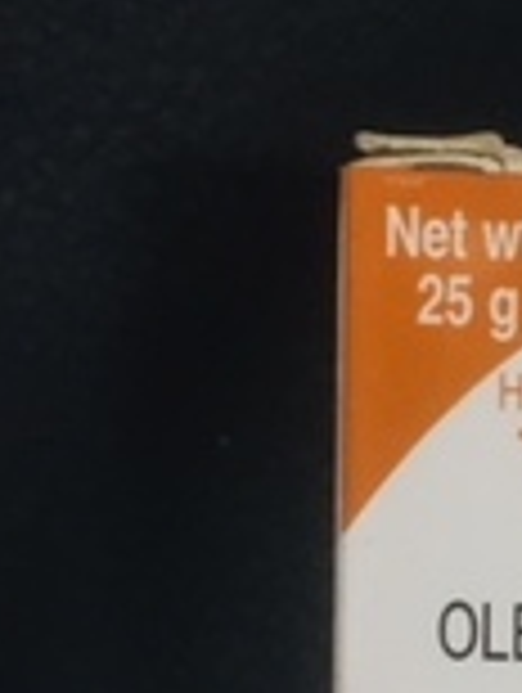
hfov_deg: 14.6
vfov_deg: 20.5
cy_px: 576
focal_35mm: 94
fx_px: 1885
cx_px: 790
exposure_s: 1/33
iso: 80
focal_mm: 4.15
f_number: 2.2
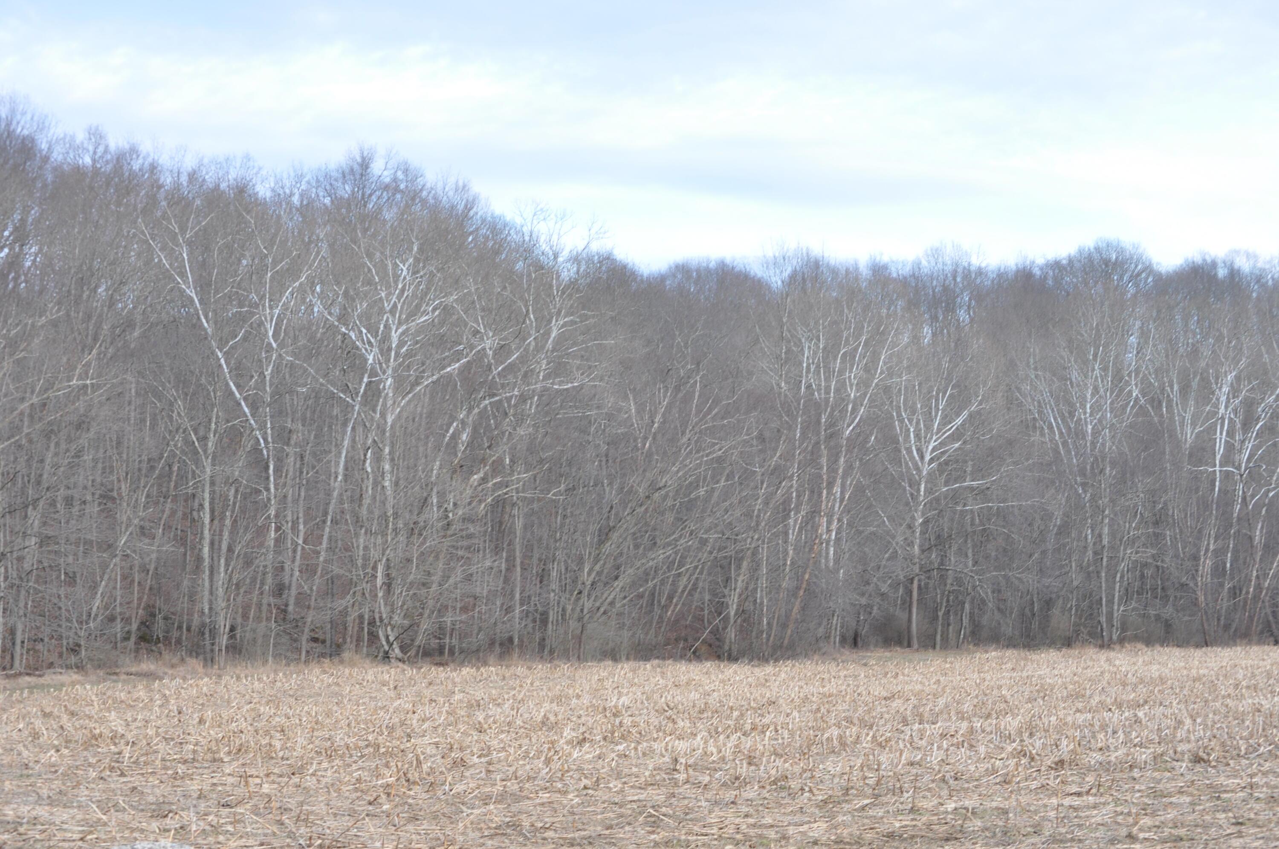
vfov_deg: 16.5
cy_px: 424
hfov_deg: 24.6
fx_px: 2927
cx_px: 640
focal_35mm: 82
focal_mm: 55
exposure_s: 1/60
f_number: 8
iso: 200
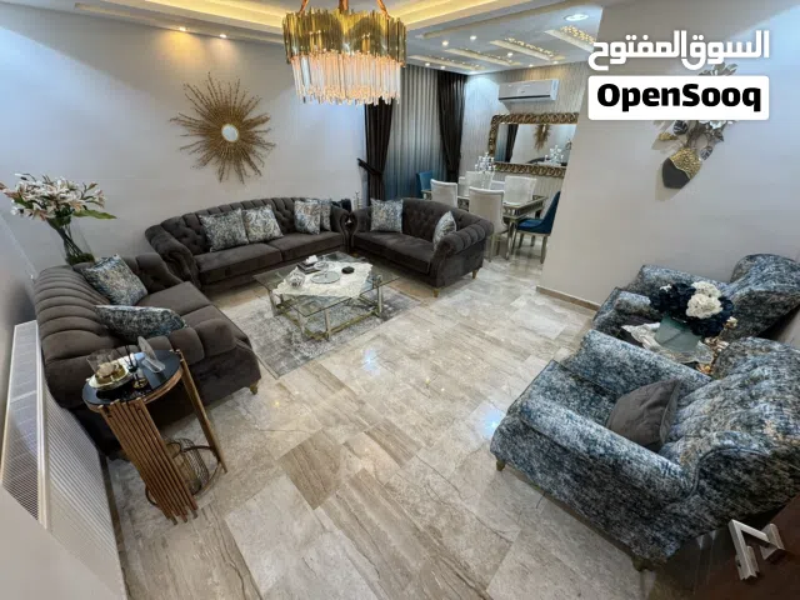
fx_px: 324
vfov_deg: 85.7
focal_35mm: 14
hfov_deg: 102.1
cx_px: 400
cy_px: 300
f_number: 2.2
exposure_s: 1/100
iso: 125
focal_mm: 2.22
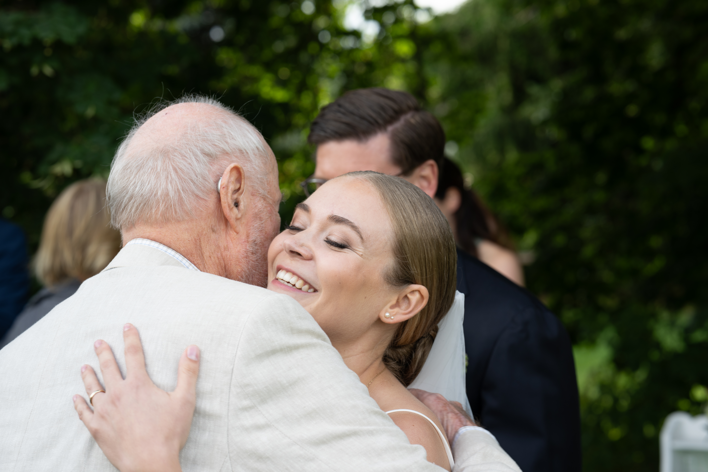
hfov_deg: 23.9
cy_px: 236
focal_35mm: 85
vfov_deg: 16.1
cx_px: 354
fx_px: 1672
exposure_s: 1/125
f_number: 5.6
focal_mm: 85
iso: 160
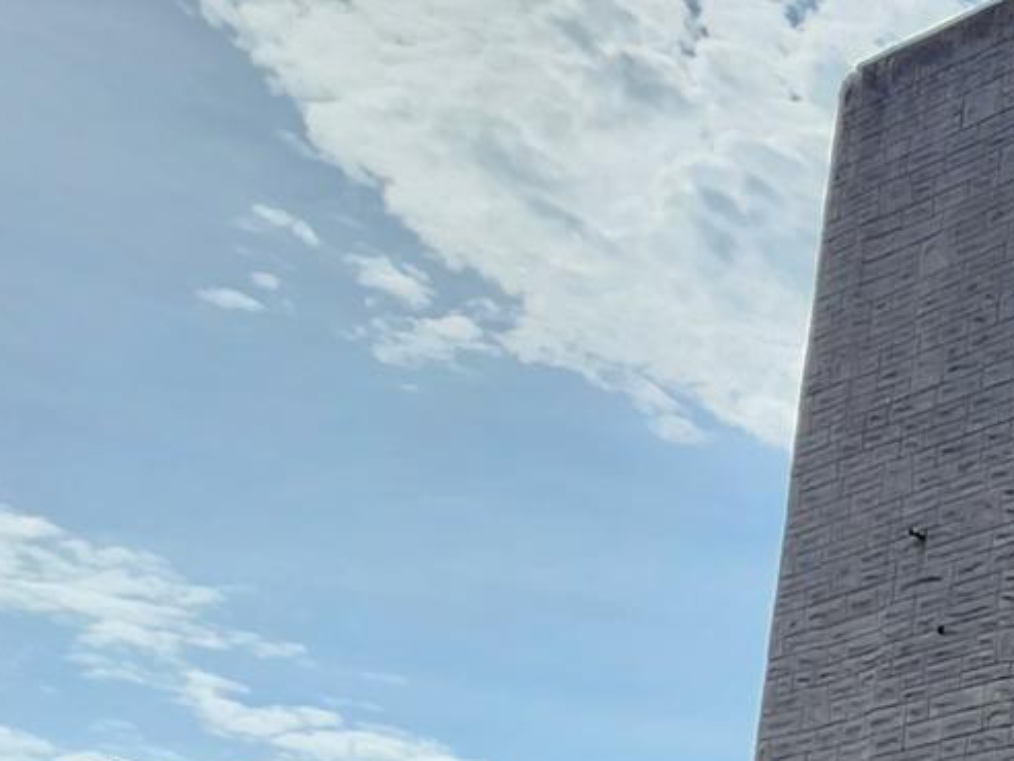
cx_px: 1800
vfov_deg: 23.8
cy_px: 985
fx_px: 1582
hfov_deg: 22.3
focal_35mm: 54
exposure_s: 1/3809
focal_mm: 2.2
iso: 50
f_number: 2.2
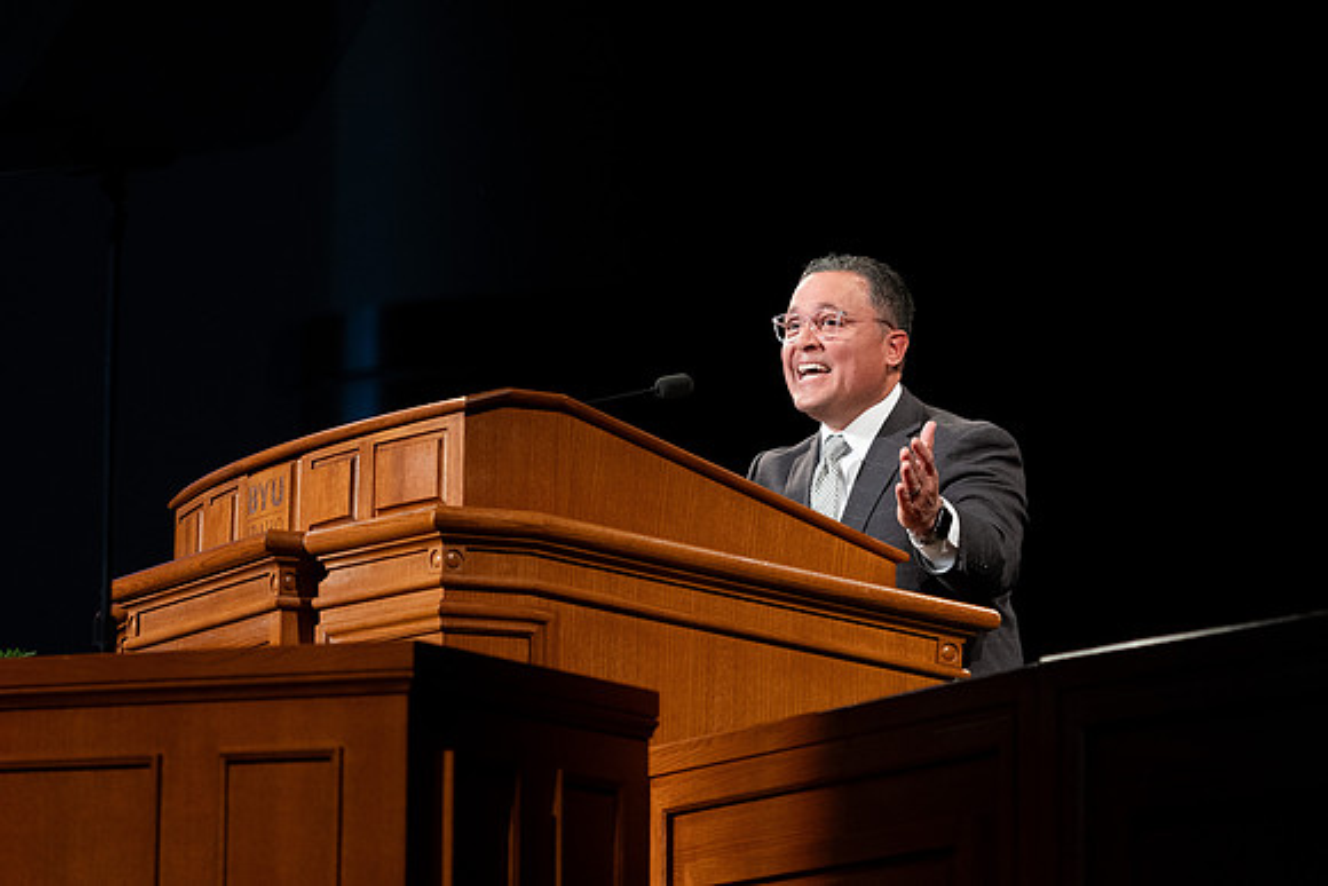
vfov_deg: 8.5
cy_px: 345
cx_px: 730
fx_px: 5966
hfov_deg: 12.7
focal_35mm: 162
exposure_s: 1/250
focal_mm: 116
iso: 1250
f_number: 2.8
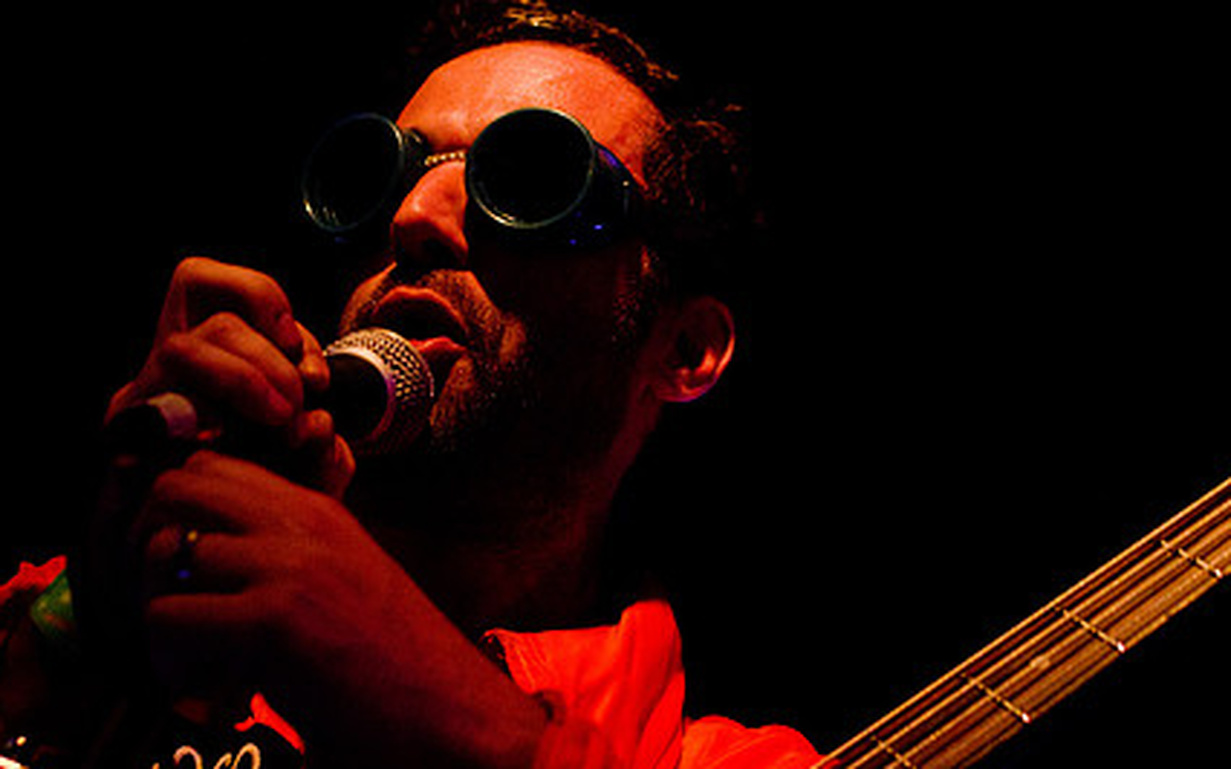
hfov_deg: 28.2
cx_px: 433
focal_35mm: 73
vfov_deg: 17.9
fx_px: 2438
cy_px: 477
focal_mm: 35
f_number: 2.8
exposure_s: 1/60
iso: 2000
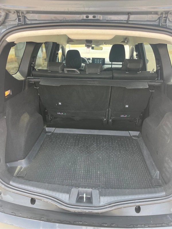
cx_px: 86
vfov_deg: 67.3
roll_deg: +2.1
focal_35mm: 26
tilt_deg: -25.1
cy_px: 114
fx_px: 172
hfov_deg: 53.1
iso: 64
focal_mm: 5.1
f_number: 1.6
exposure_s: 1/164
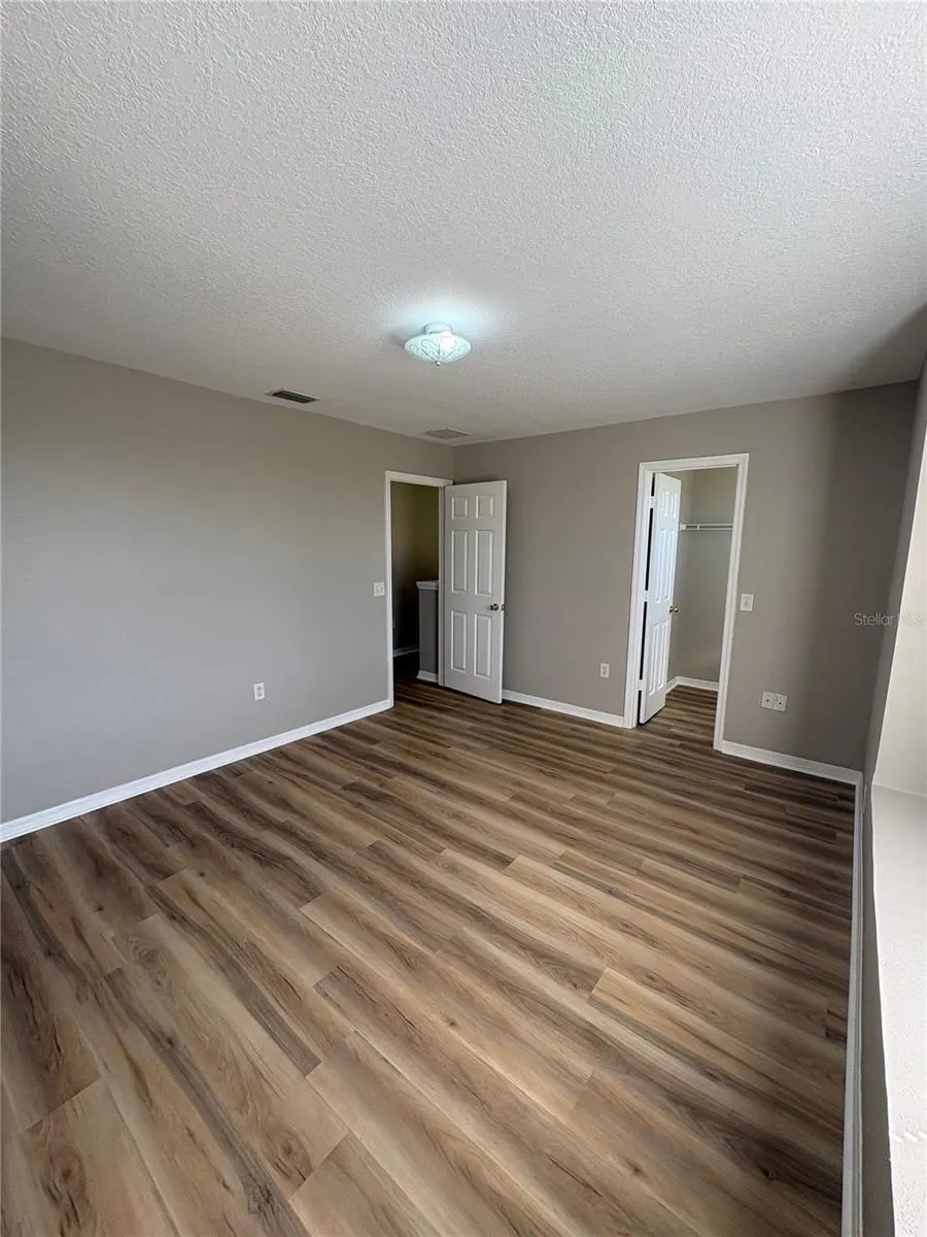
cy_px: 618
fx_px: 500
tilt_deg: -7.9
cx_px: 464
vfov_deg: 102.1
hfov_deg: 85.7
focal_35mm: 14
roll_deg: -0.4
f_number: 2.2
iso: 50
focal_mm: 2.22
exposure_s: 1/100
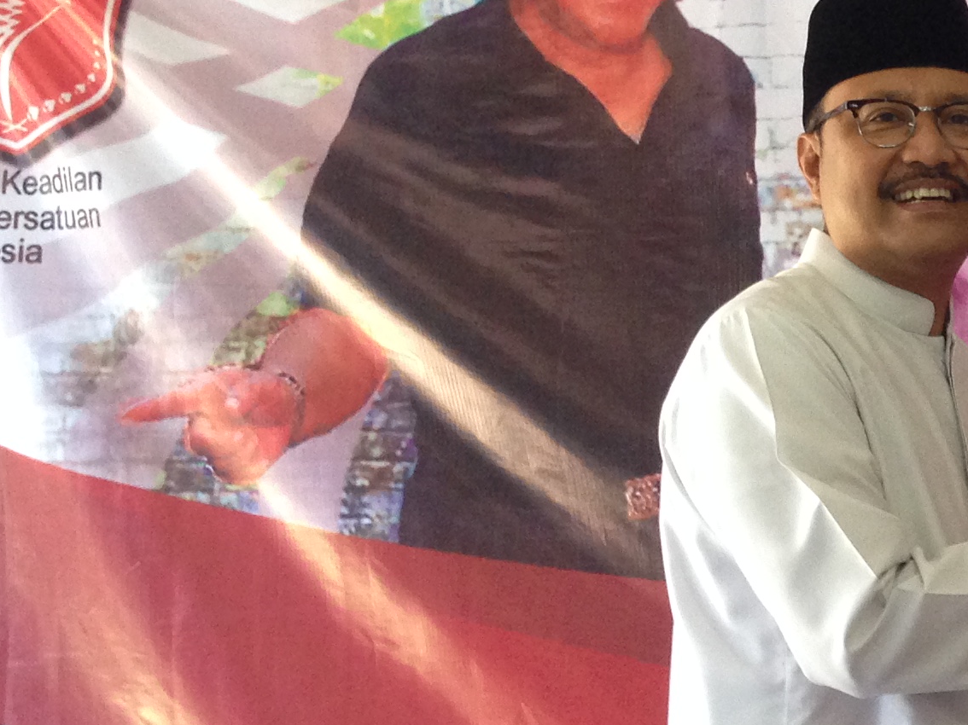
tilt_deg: +1.3
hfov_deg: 19.2
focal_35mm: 95
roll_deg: +0.5
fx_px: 2656
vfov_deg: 15.4
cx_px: 1228
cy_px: 648
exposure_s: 1/20
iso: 160
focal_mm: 4.12
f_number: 2.4
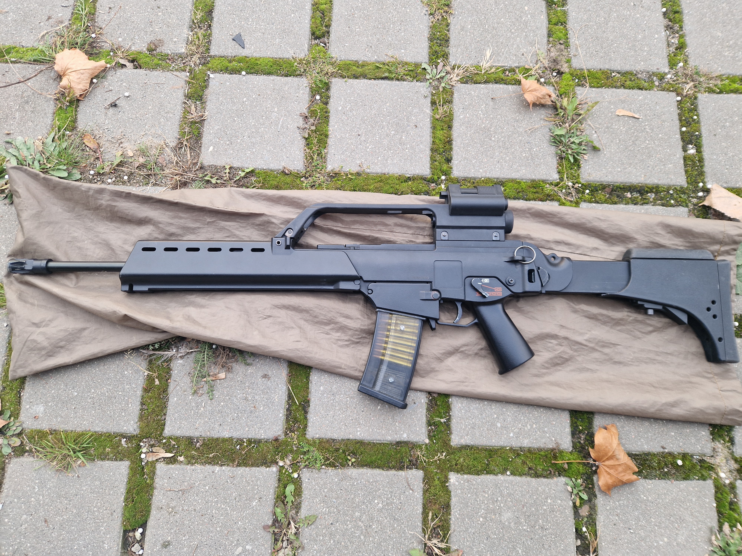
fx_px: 493
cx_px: 371
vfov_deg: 58.9
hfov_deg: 73.9
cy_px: 278
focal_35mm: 23
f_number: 1.8
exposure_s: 1/116
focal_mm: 5.4
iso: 50
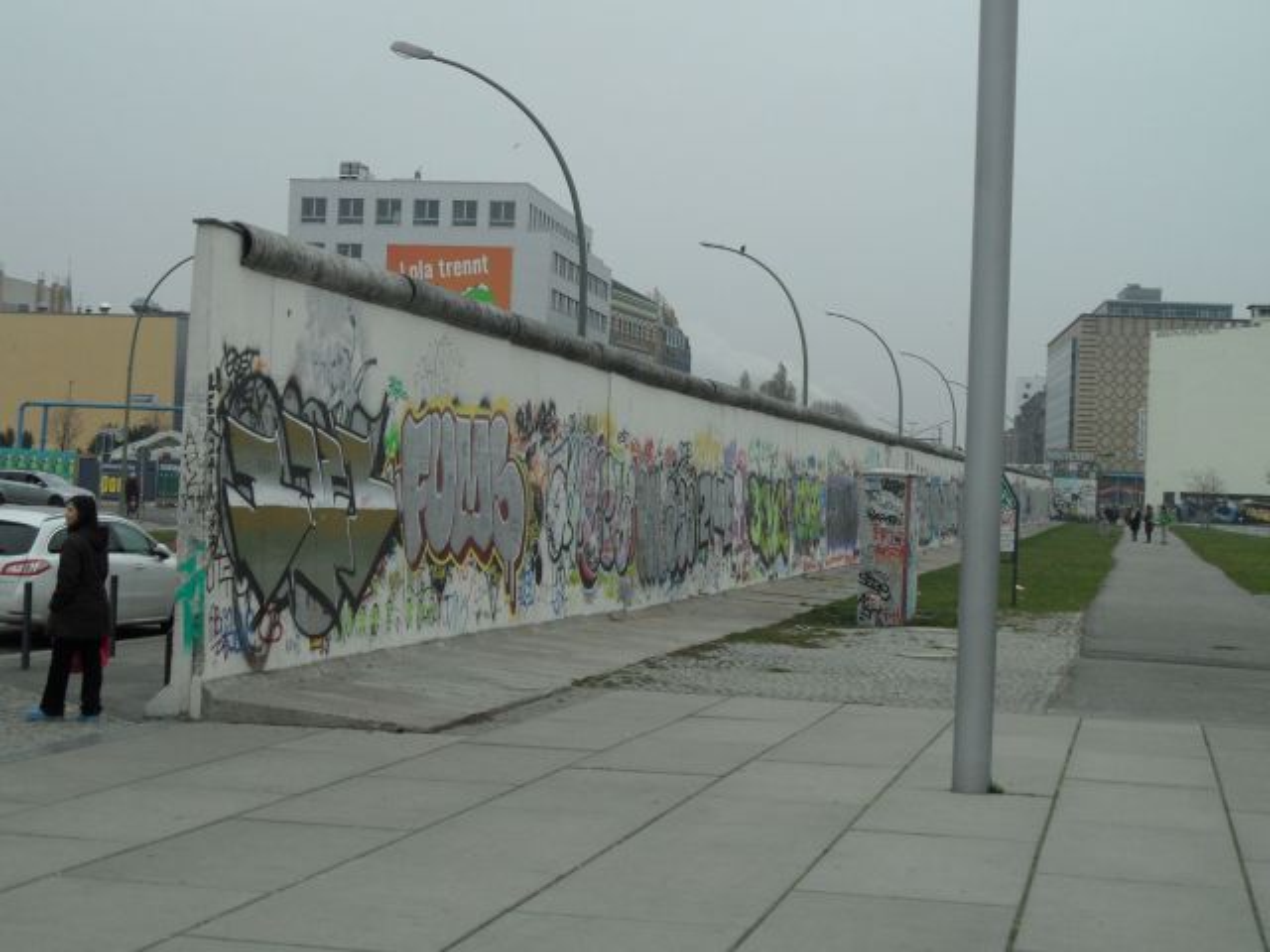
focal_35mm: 60
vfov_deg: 24.4
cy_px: 476
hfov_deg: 32.2
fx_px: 2201
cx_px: 635
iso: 80
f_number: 4
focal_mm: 10.3
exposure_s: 1/250
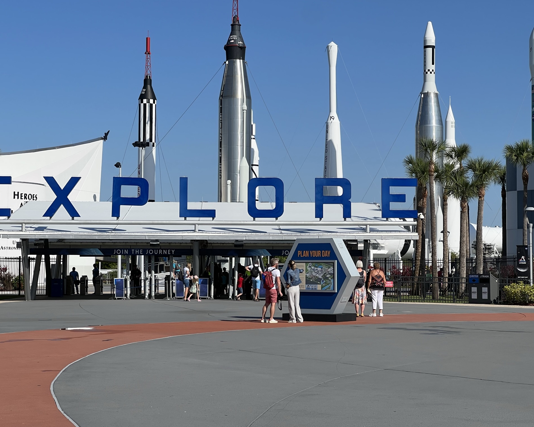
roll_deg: +0.3
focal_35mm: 81
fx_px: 1280
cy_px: 213
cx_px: 268
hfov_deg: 23.6
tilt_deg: +2.8
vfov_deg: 18.9
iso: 32
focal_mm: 9
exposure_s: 1/1309
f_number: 2.8
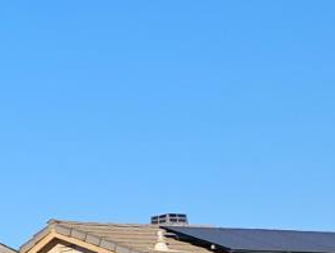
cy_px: 309
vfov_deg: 11.1
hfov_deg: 10.9
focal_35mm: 131
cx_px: -618
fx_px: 1270
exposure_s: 1/671
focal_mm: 6.3
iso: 10
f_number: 1.7
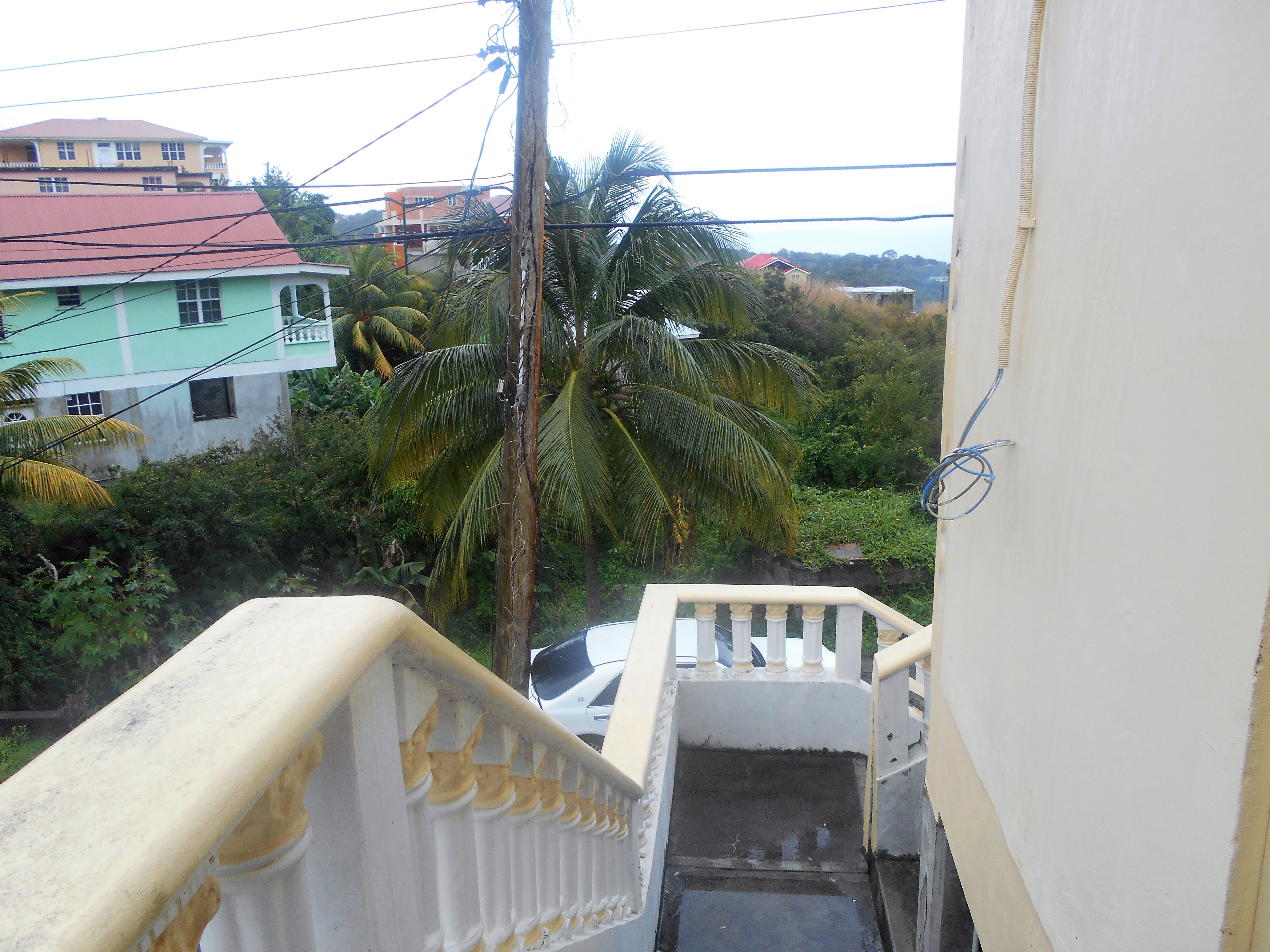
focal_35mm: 26
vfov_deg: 53.1
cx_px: 635
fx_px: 954
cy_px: 476
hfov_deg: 67.3
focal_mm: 4.6
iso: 80
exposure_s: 1/200
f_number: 3.2
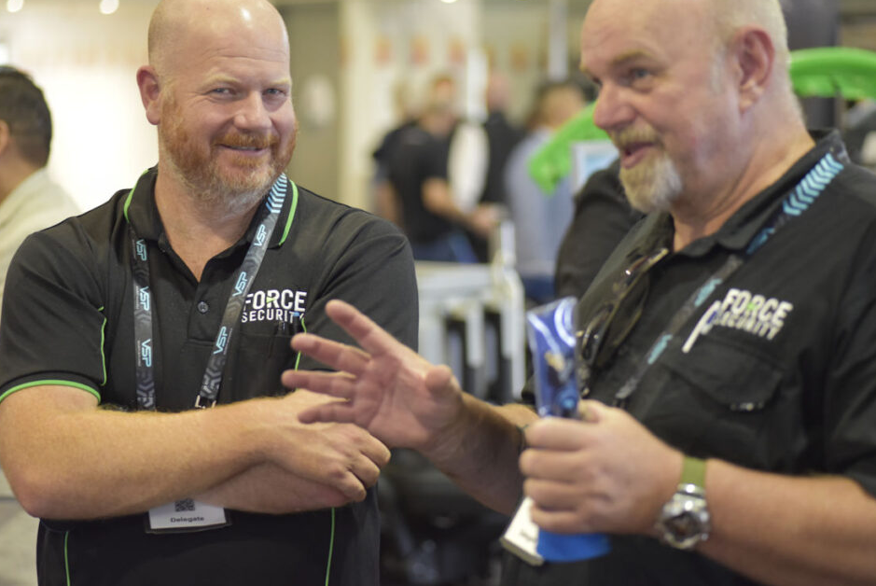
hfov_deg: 18.7
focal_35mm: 109
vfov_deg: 12.6
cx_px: 419
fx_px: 2655
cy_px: 269
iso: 3200
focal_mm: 100
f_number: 2.8
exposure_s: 1/125
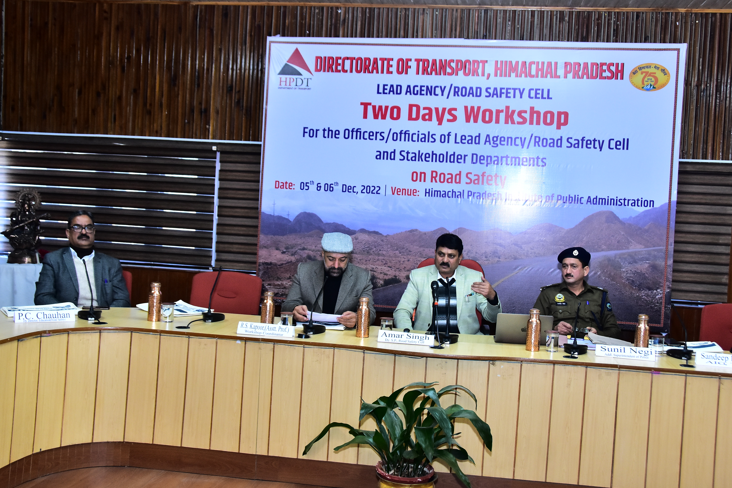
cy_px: 229
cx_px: 391
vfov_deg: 34.2
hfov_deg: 49.5
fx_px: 793
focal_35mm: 39
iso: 1000
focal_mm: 24
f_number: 5
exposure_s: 1/250
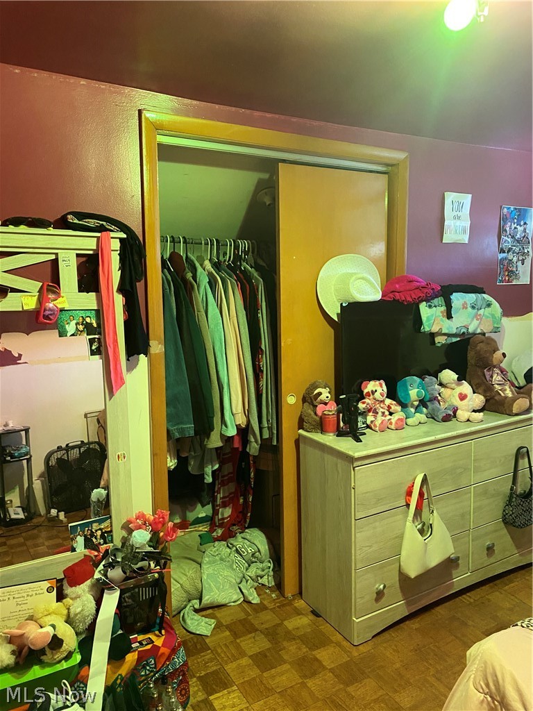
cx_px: 266
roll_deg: -0.7
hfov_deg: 53.1
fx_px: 534
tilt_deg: -7.2
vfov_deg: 67.3
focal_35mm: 26
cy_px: 356
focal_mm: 4.25
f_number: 1.8
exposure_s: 1/40
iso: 400
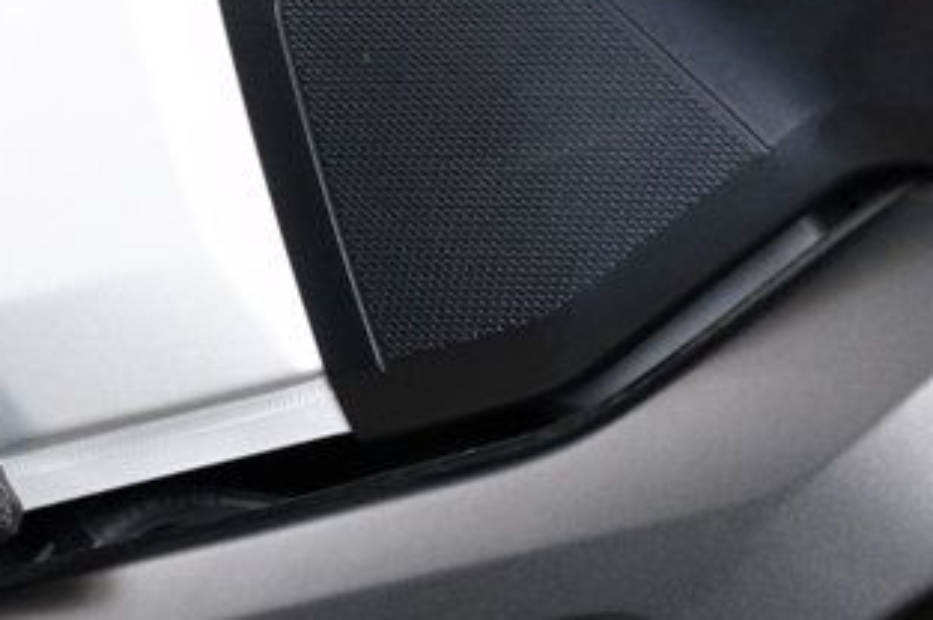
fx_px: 7974
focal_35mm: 308
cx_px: 885
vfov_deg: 4.4
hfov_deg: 6.7
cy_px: -168
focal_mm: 94
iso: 5000
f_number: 10
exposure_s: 1/60
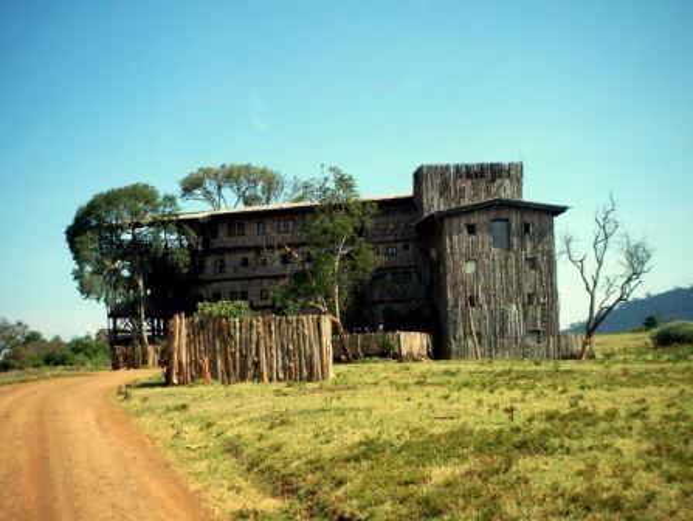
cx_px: 346
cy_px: 260
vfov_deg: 20.2
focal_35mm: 73
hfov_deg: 26.7
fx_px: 1463
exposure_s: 1/400
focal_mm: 12.2
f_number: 4.1
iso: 64
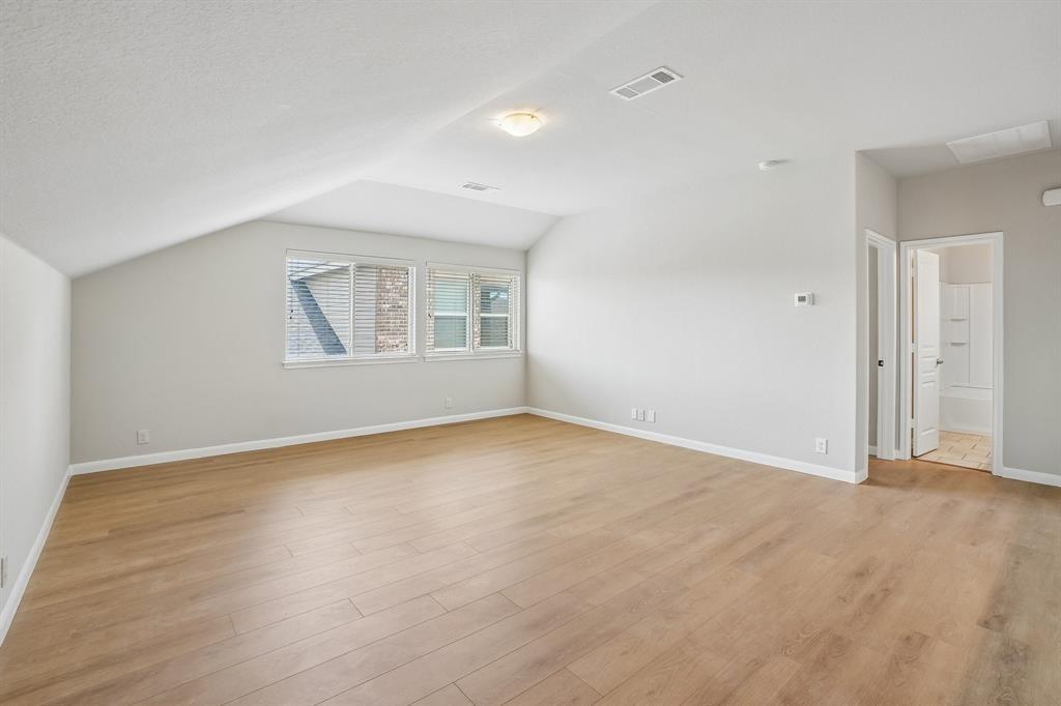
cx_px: 530
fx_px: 442
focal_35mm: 15
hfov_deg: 100.4
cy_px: 353
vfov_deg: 77.3
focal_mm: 10
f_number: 8
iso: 400
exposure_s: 1/13
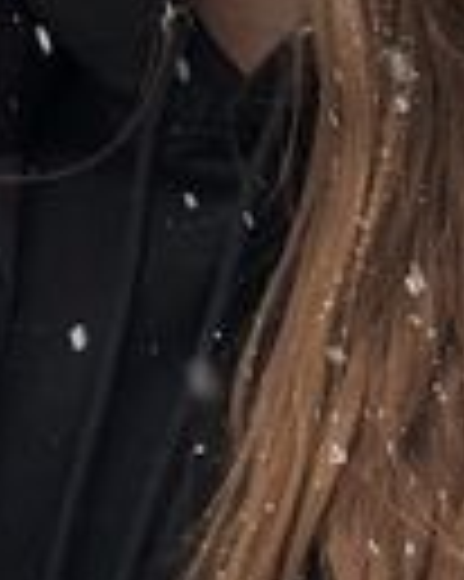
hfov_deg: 11.5
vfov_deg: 14.4
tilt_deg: +10.7
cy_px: 229
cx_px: 81
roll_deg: -1.2
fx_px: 2303
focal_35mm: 134
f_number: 1.8
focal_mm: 4
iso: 32
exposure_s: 1/120
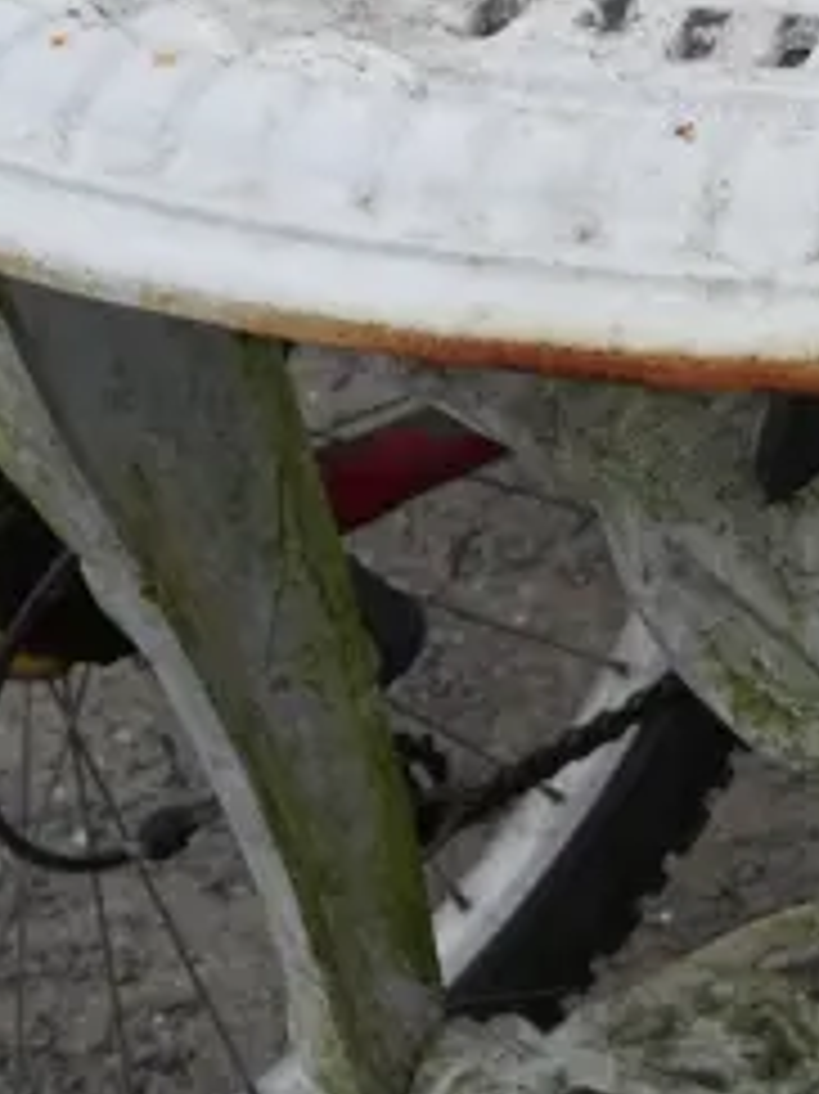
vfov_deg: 14.4
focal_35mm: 135
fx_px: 4262
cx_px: 934
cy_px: 1076
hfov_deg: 10.8
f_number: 5.6
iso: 200
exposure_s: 1/200
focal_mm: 16
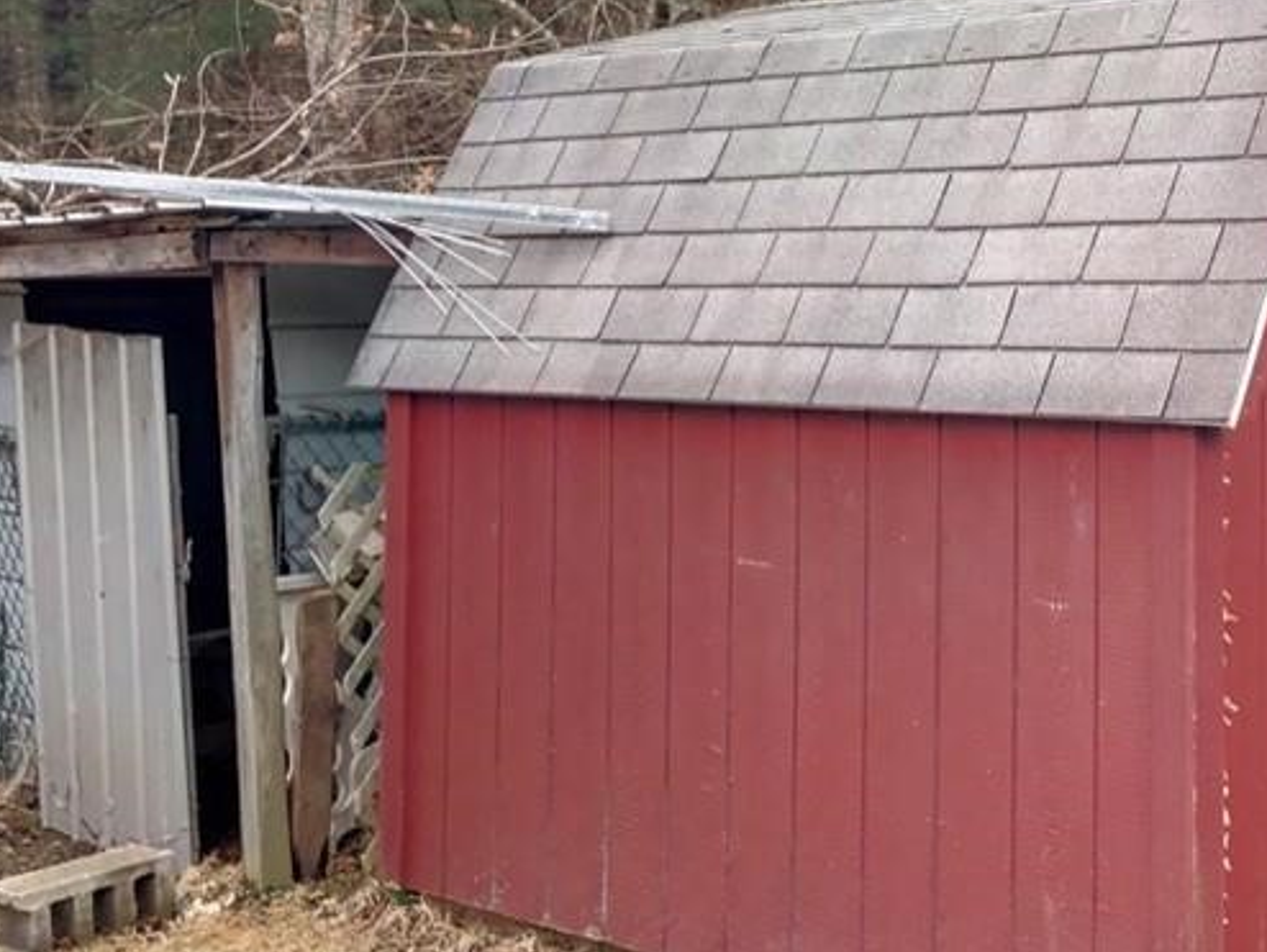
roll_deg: +0.4
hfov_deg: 30.9
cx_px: 1254
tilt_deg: +2.9
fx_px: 2124
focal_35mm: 58
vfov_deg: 25.0
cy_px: 257
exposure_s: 1/259
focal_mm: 3.99
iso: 20
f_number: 1.8
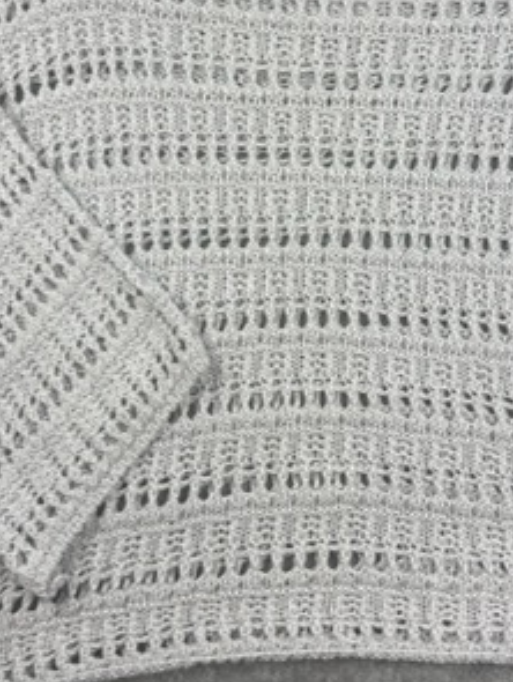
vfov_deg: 36.4
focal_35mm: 52
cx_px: 358
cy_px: 233
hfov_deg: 27.8
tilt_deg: -62.7
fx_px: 1025
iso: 64
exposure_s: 1/151
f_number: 1.78
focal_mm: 6.76
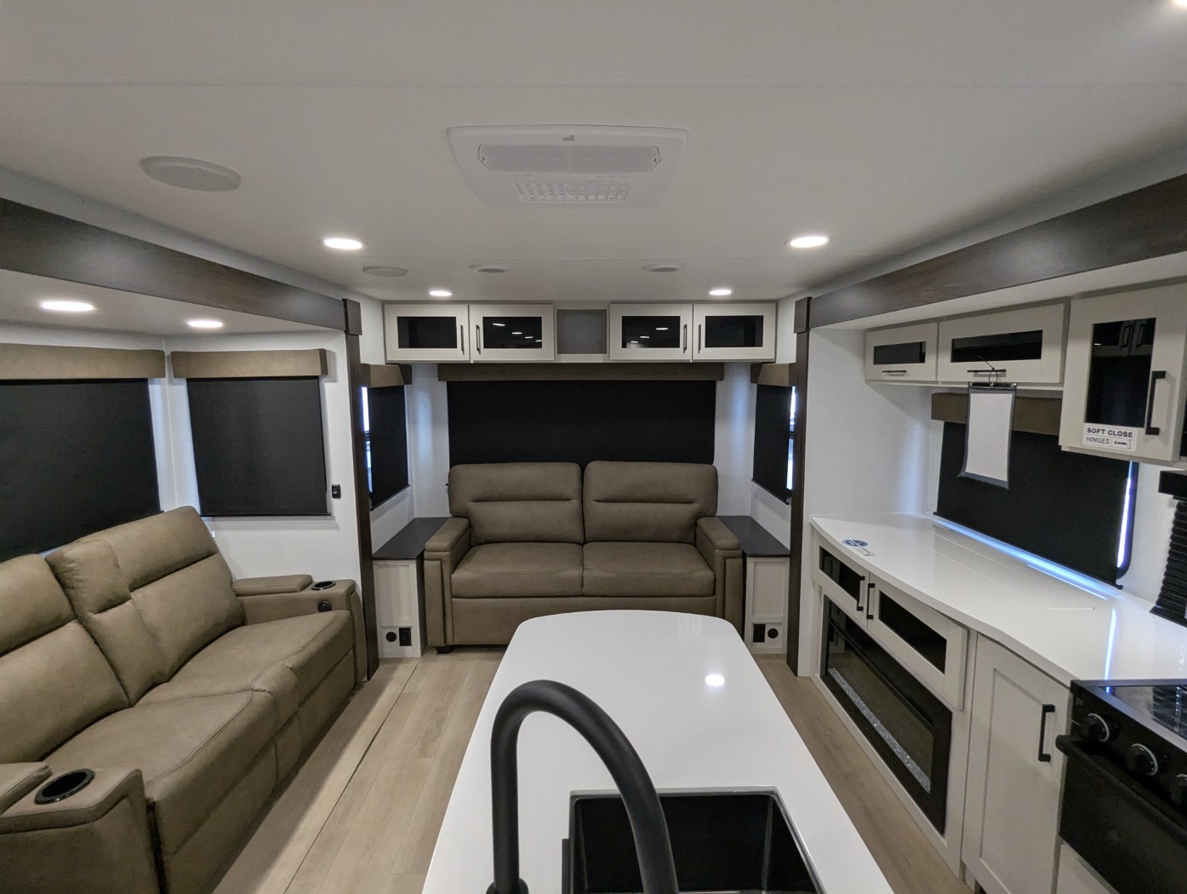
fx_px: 549
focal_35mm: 16
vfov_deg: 78.2
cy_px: 447
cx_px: 594
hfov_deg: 94.4
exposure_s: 1/69.5
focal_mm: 2.35
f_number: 2.2
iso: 227
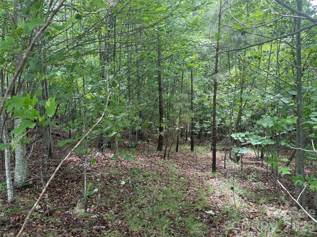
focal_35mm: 24
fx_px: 220
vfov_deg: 56.8
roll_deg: +3.4
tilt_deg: -7.7
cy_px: 118
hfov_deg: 71.6
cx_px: 158
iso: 64
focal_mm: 6.76
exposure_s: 1/121
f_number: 1.78
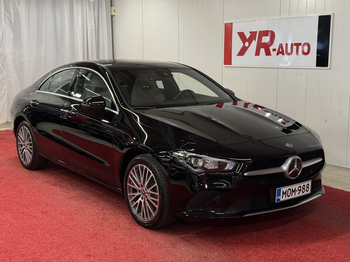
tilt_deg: -7.8
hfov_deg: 39.7
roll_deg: +0.1
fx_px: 485
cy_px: 131
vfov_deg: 30.3
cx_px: 175
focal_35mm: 48
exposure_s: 1/221
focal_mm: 6.76
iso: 200
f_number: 1.78
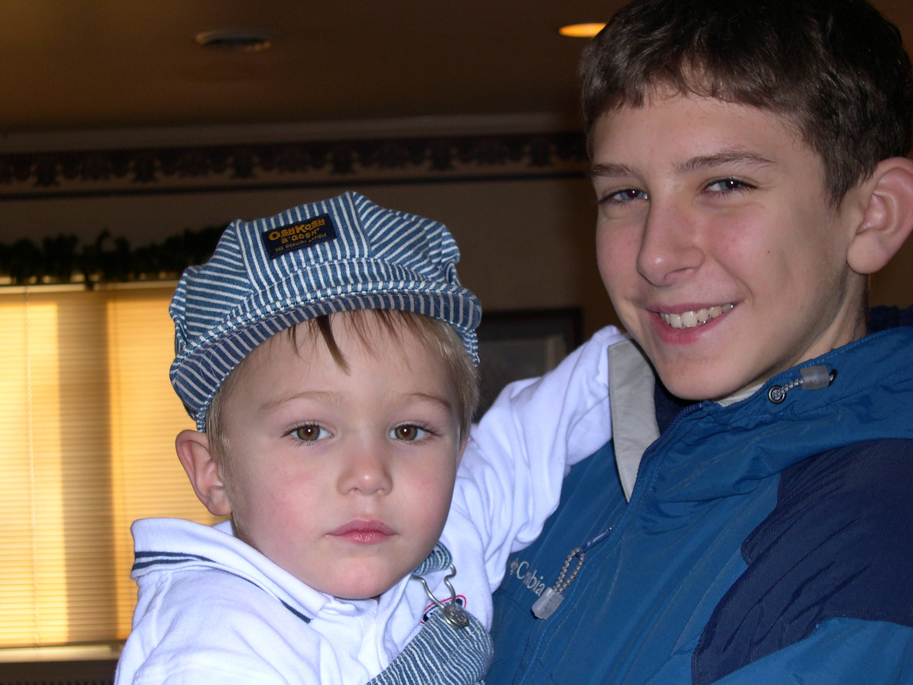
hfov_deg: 29.0
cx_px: 456
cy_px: 342
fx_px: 1767
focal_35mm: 67
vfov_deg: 21.9
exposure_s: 1/60
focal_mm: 14.2
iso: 100
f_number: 3.7
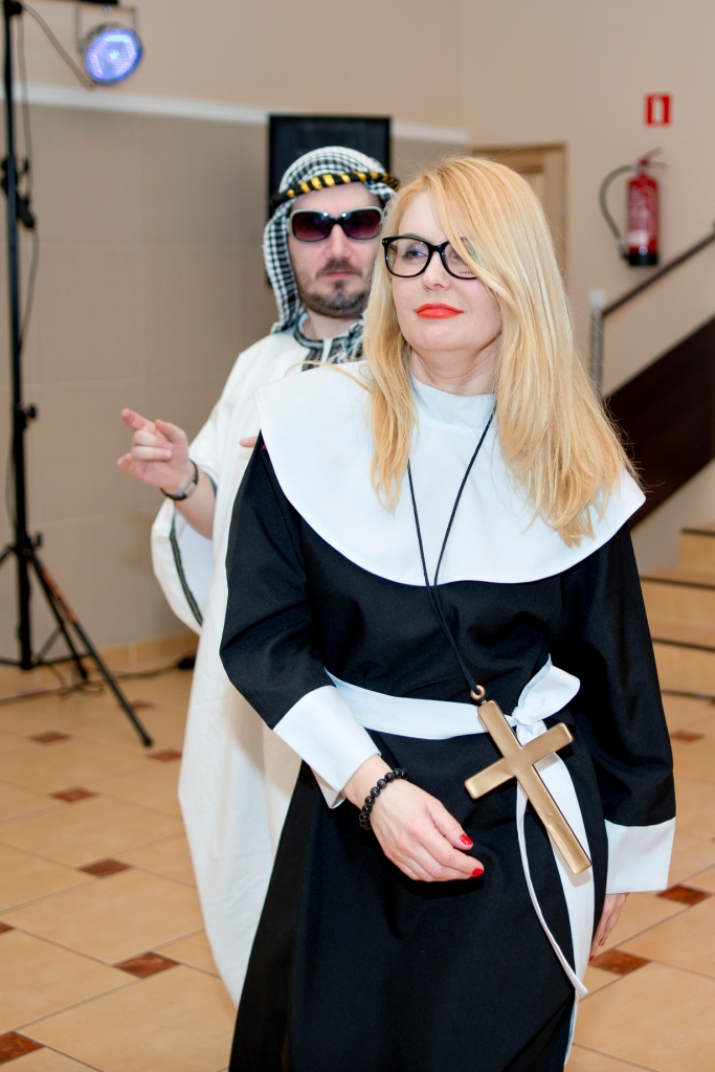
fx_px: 1042
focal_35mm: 35
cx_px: 358
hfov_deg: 37.9
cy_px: 536
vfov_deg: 54.4
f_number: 2.8
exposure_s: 1/320
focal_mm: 35
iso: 320
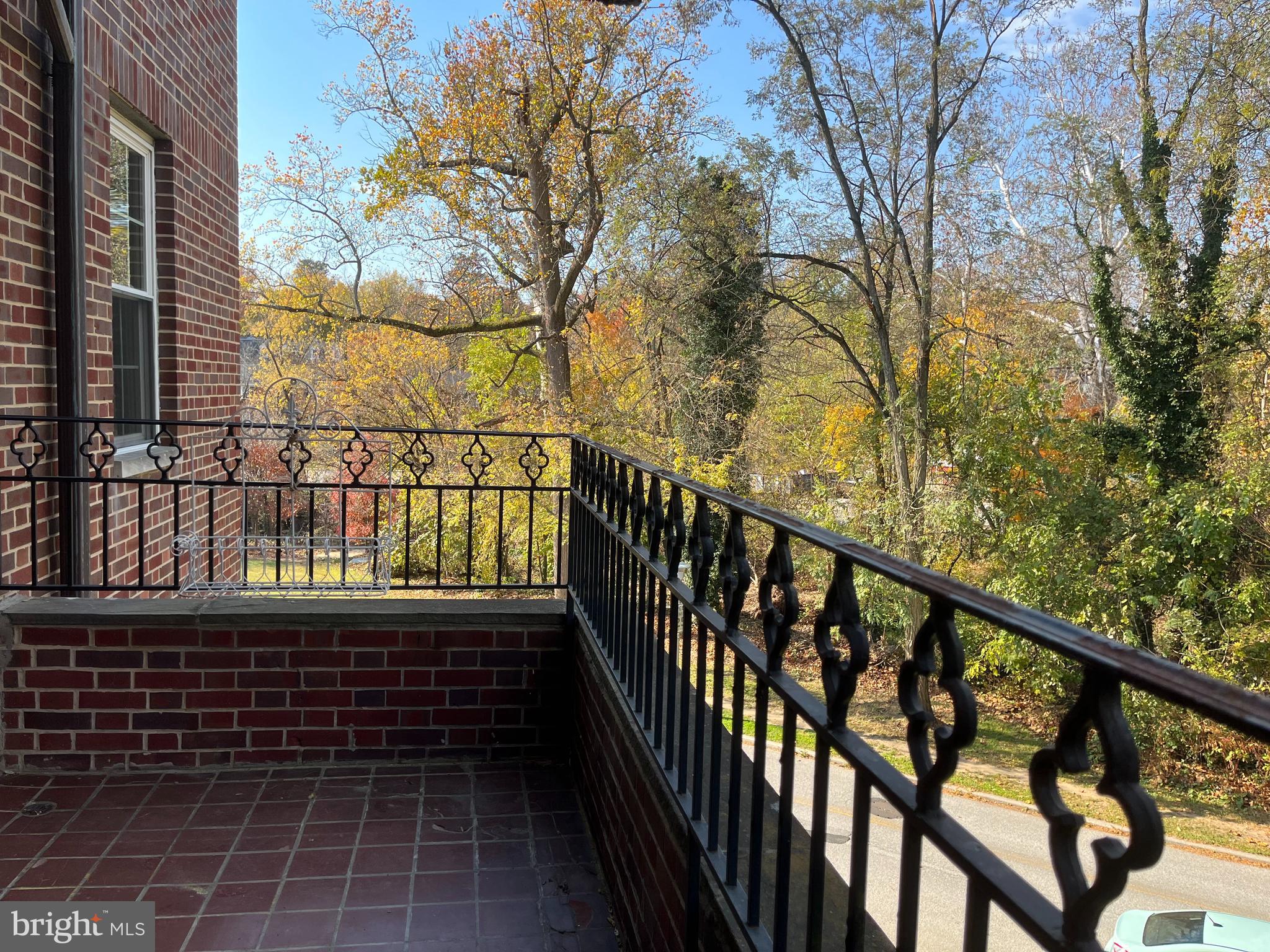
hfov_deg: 67.3
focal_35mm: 26
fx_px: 954
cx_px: 635
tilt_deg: -5.7
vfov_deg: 53.1
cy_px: 476
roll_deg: -2.2
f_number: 1.6
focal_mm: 5.1
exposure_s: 1/891
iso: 50
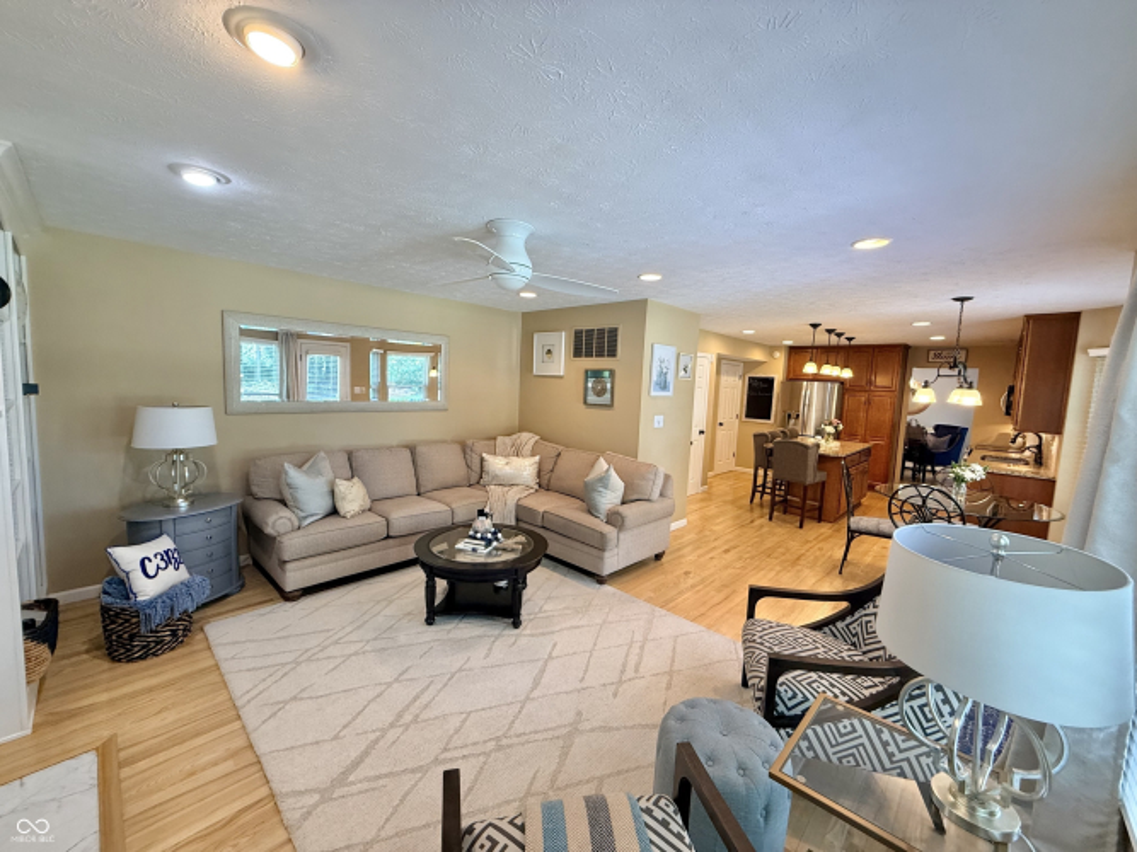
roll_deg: -1.5
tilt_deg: -4.3
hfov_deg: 102.1
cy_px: 426
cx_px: 568
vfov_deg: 85.7
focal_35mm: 14
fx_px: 460
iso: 200
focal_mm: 2.22
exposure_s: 1/60
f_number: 2.2
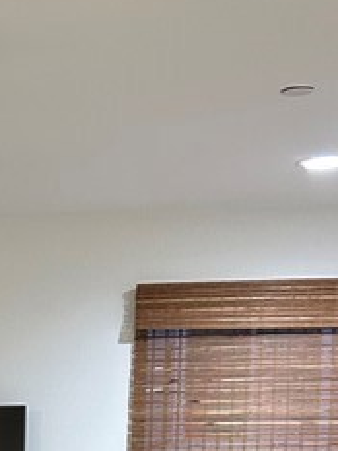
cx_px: -251
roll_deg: -0.3
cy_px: 593
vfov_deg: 16.2
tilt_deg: -4.5
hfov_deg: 12.0
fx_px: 1497
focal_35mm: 115
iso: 250
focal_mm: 5.7
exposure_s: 1/60
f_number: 1.5
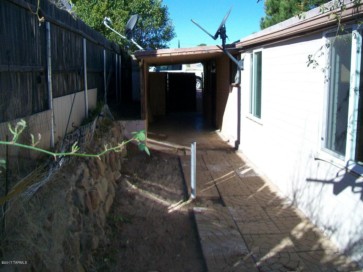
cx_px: 182
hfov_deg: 54.0
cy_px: 136
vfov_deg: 41.8
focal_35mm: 34
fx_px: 357
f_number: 2.7
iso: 64
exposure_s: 1/800
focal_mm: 6.1
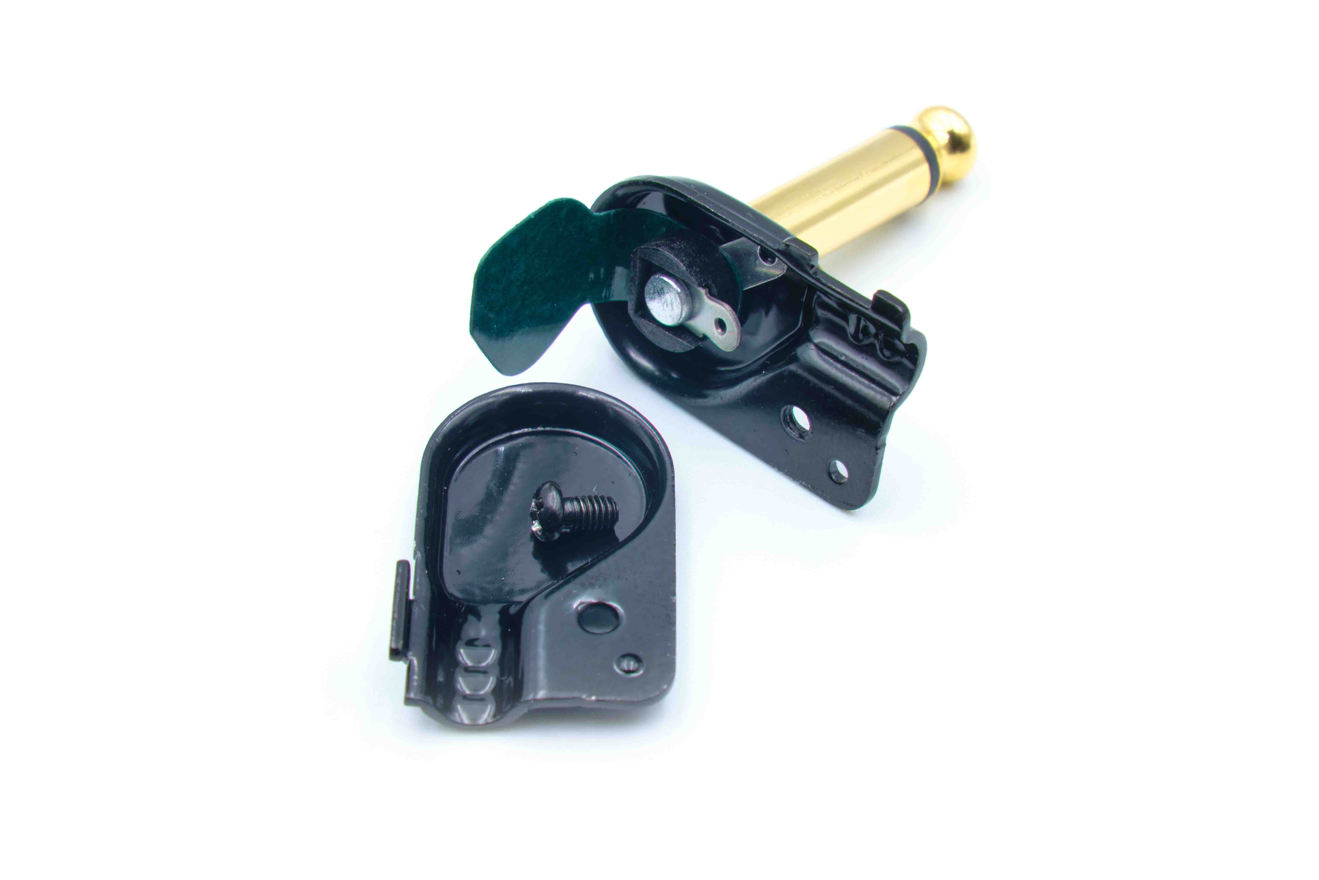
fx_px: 2162
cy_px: 445
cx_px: 681
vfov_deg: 23.0
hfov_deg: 33.9
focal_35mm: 59
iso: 160
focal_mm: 37.9
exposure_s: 1/10
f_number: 13
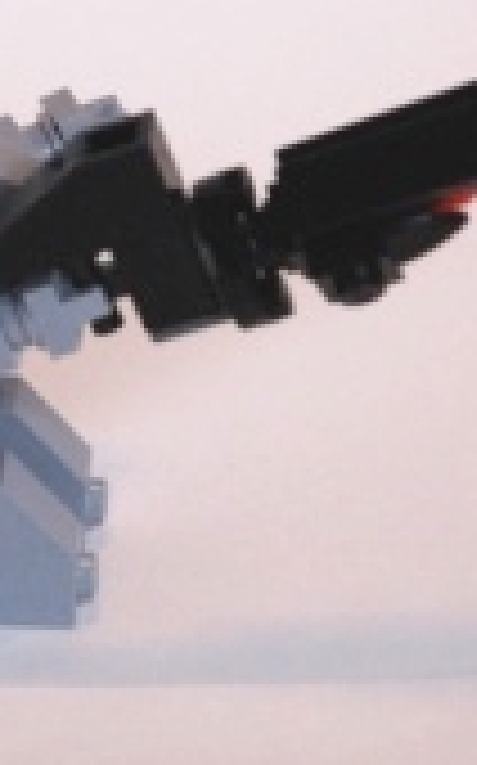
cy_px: 342
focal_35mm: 542
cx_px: 18
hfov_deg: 2.4
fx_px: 11300
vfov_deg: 3.9
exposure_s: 1/125
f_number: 5.6
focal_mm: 135
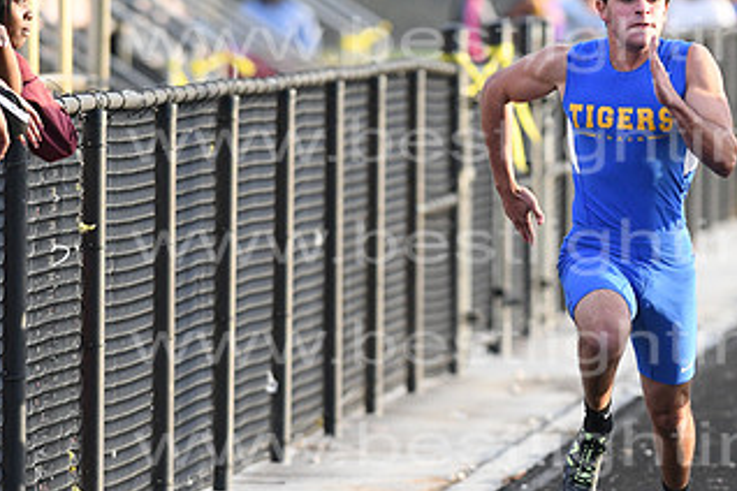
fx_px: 16806
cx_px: 661
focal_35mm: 821
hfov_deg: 2.5
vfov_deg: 1.7
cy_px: 298
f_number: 4
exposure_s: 1/2000
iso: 2000
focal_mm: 300
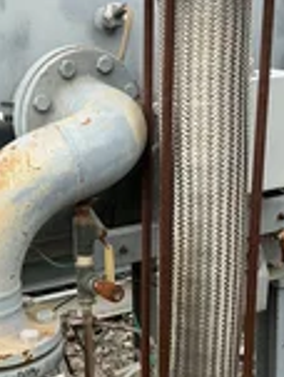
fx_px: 806
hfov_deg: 19.6
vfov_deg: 26.1
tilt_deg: -16.0
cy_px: 250
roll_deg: +1.5
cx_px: 30
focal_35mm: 74
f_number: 1.8
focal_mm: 3
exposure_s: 1/556
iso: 25
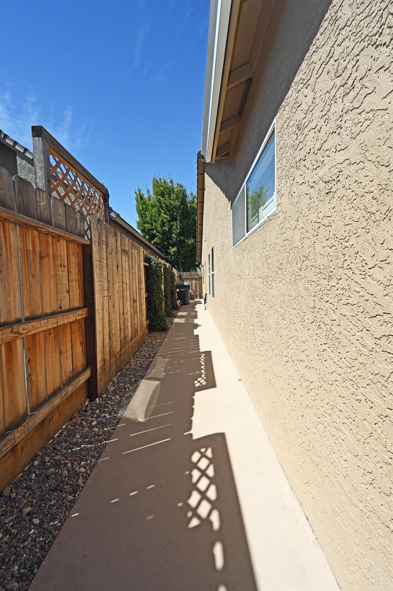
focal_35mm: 15
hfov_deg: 77.3
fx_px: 246
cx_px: 196
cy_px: 296
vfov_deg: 100.4
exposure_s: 1/200
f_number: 10
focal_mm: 15
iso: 100
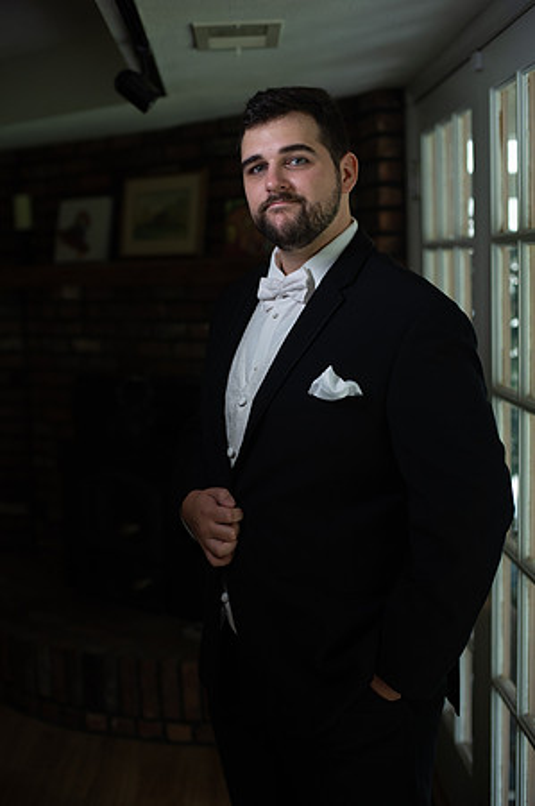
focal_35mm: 50
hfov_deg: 26.9
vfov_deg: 39.6
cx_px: 268
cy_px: 403
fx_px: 1117
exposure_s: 1/400
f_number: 2.8
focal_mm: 50
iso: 1000
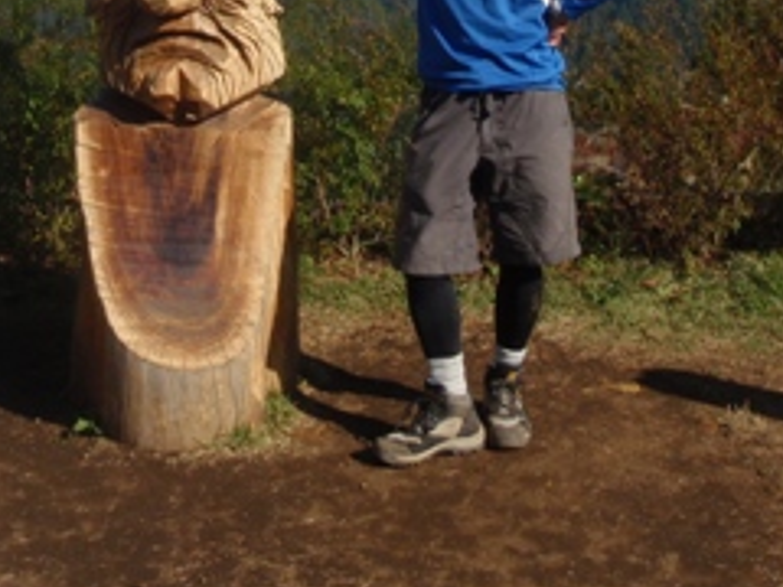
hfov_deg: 27.7
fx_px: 1583
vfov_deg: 19.6
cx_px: 333
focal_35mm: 70
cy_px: -140
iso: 64
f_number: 4
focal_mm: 5
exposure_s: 1/500
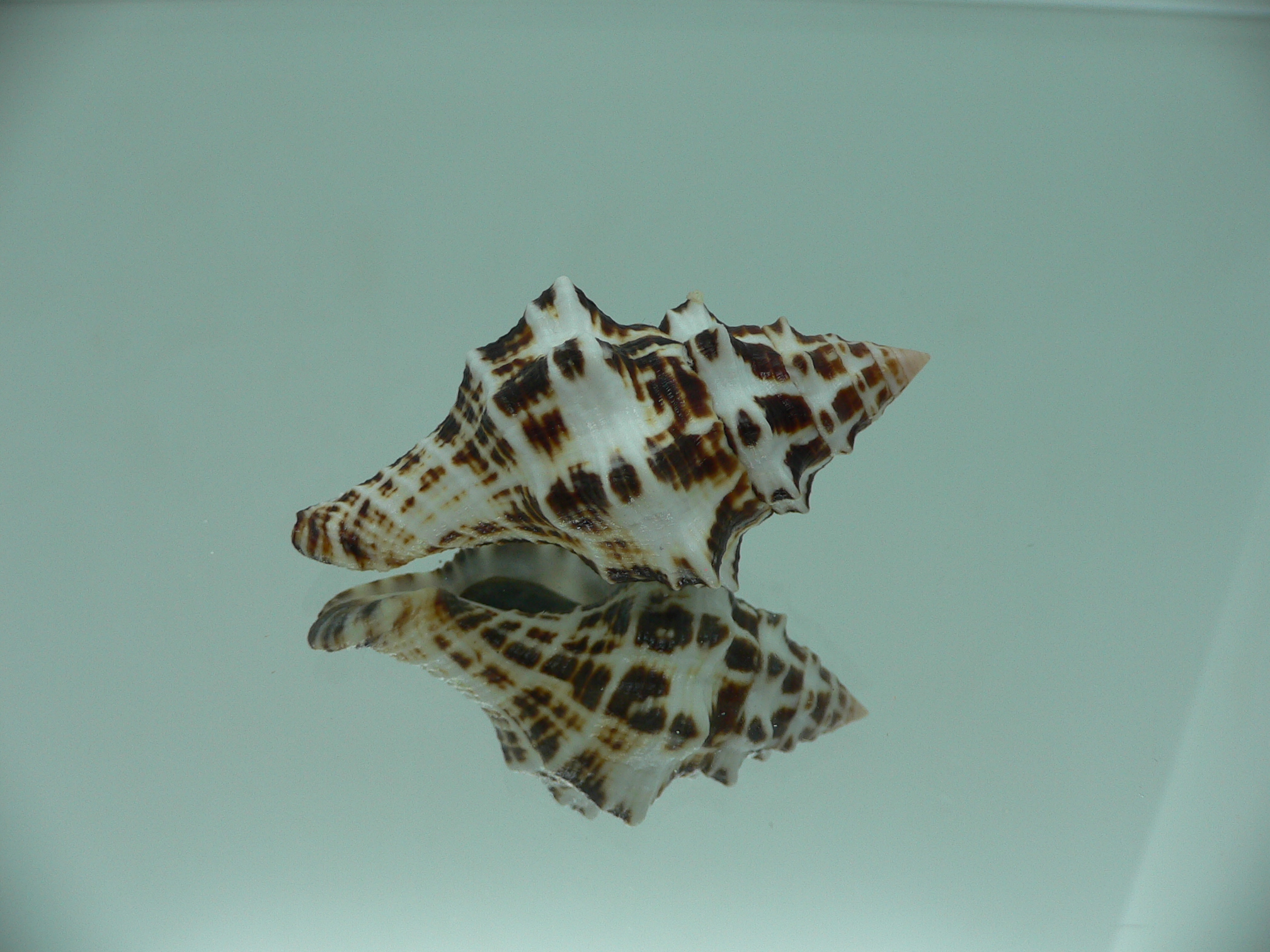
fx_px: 1284
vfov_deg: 40.7
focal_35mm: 35
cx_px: 635
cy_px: 476
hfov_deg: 52.6
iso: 80
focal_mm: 4.6
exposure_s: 1/80
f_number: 2.8
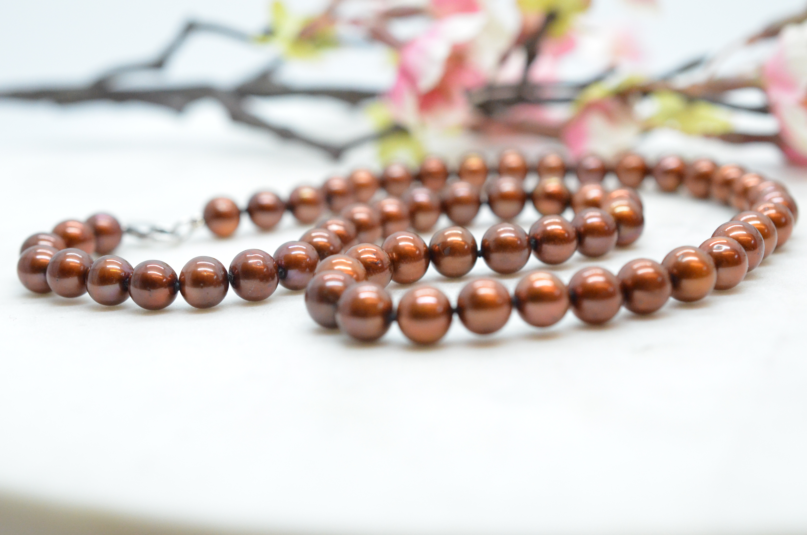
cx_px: 404
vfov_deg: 22.5
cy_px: 268
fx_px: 1342
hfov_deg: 33.5
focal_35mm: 60
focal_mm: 40
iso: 4000
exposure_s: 1/640
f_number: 6.3
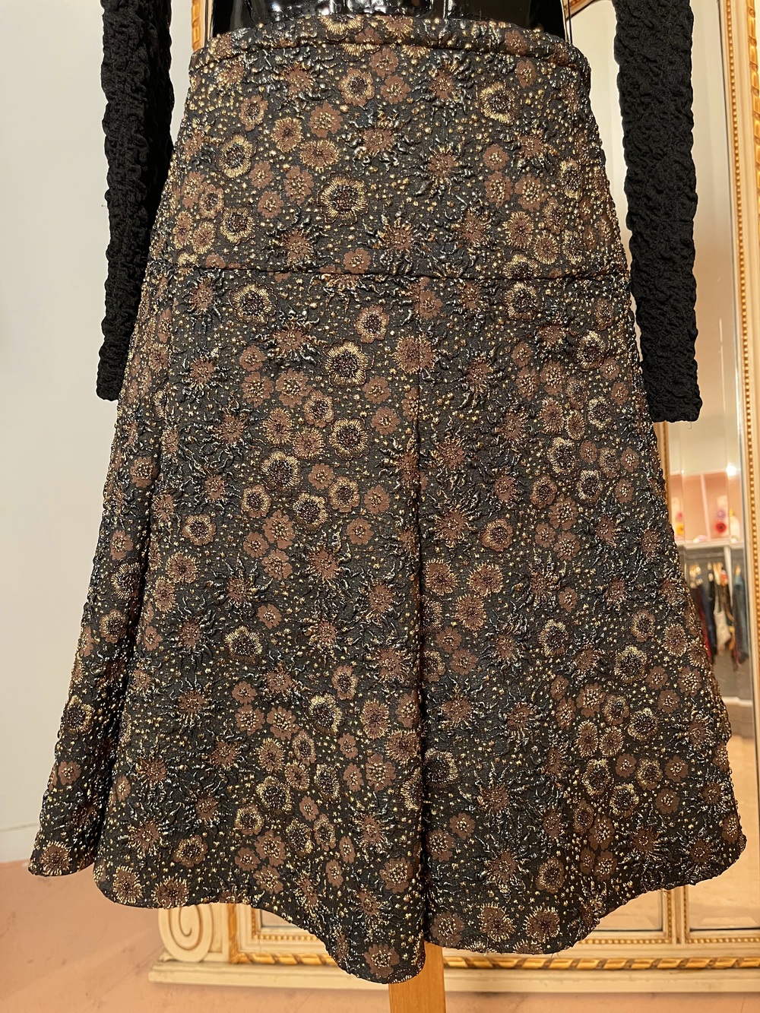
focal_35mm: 25
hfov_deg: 54.9
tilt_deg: -11.6
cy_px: 506
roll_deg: +4.3
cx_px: 380
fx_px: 732
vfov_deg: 69.4
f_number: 1.6
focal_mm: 5.1
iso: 320
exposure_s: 1/50
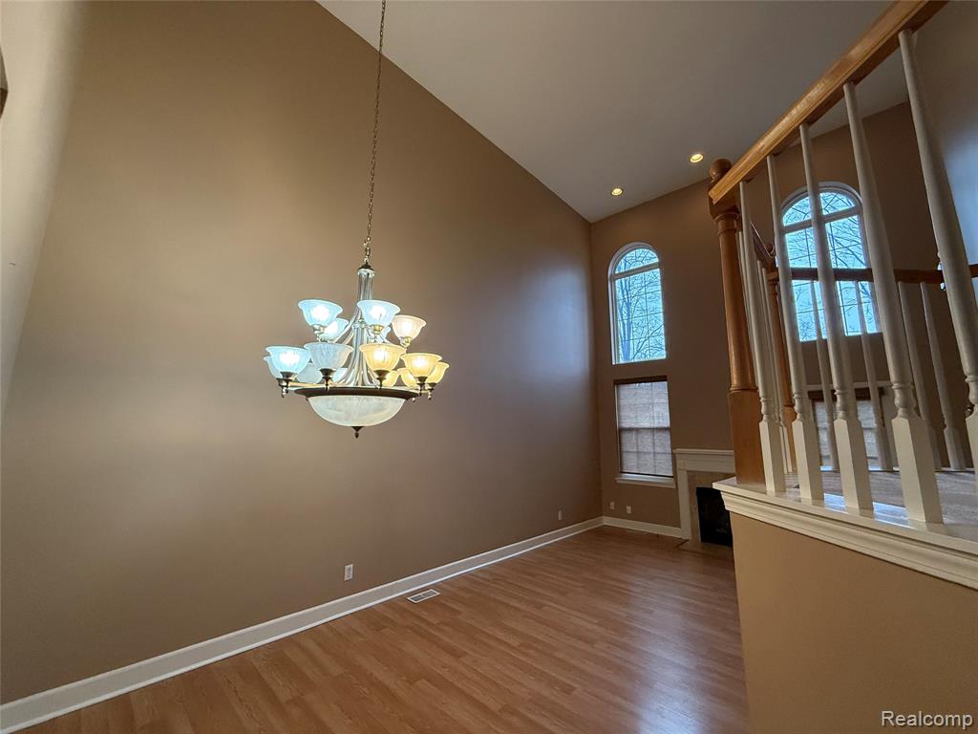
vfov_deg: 85.7
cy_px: 367
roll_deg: -0.3
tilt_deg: +9.6
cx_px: 489
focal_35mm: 14
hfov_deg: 102.1
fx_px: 396
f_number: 2.2
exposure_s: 1/120
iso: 400
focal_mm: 2.22
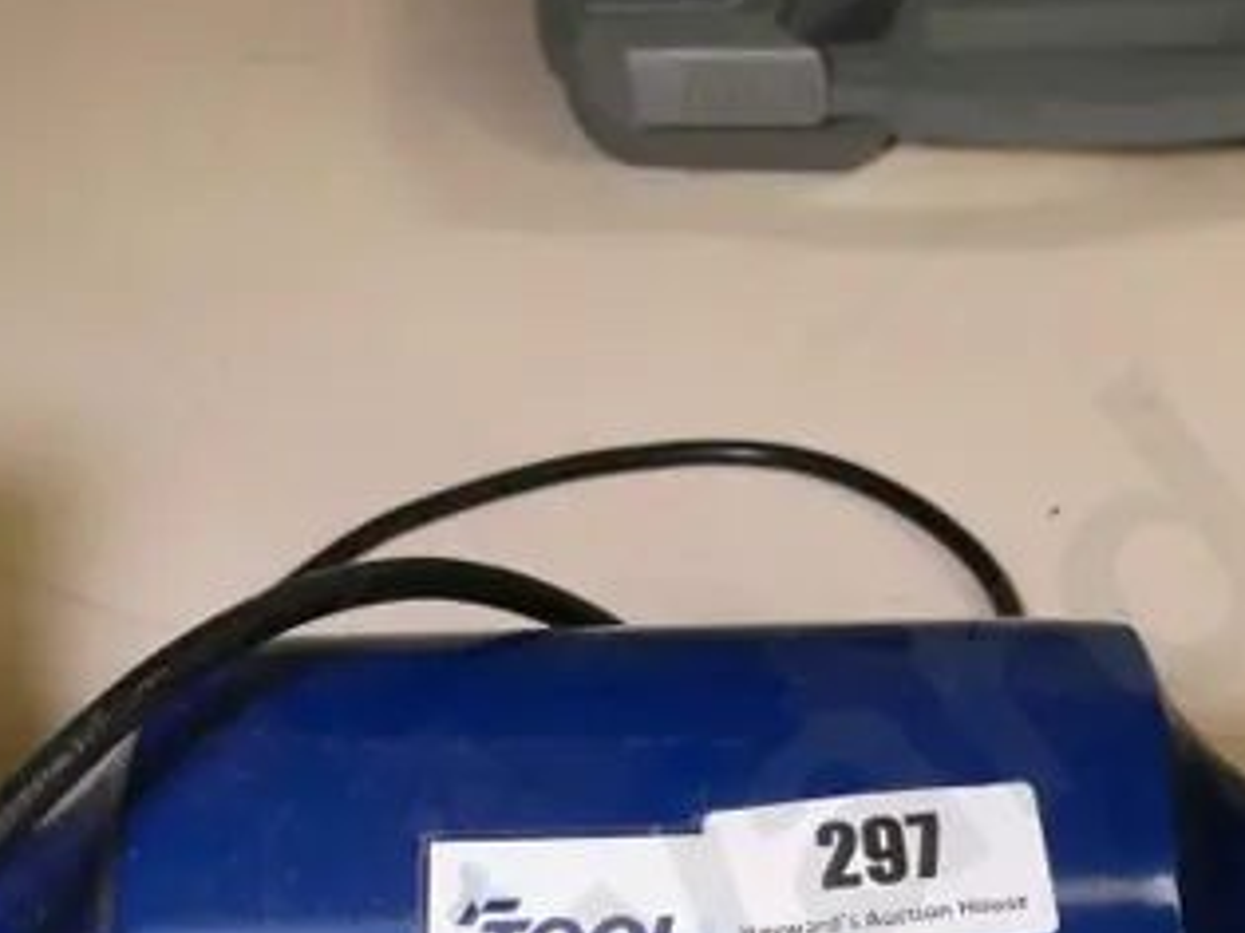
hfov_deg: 25.0
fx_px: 2804
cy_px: 925
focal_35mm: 78
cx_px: 711
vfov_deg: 18.4
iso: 3200
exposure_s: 1/500
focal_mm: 12
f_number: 4.5
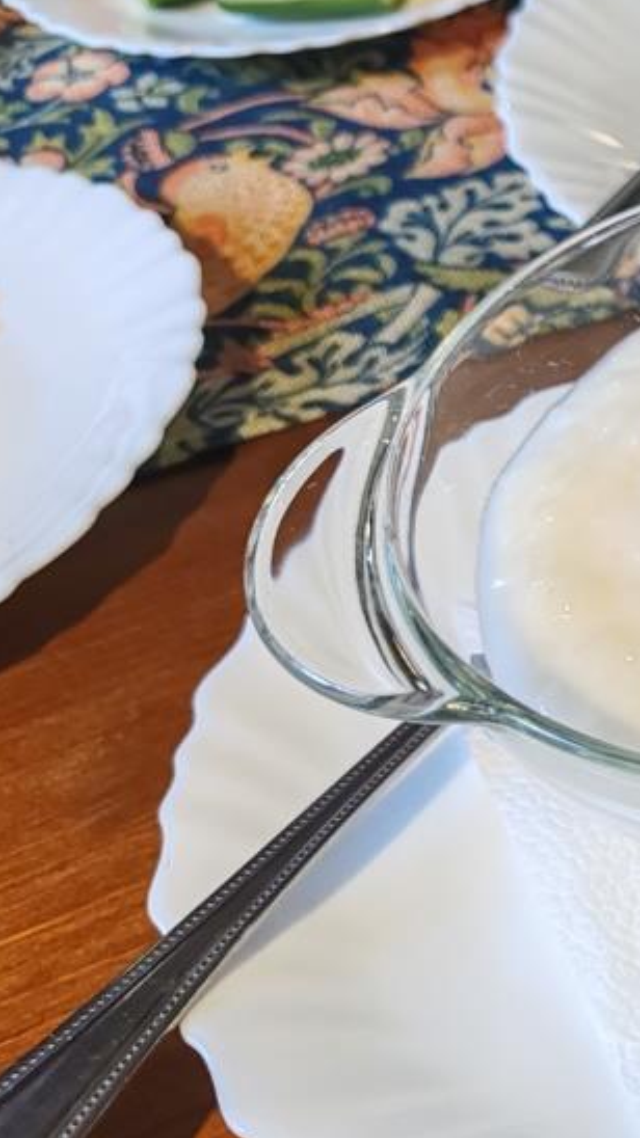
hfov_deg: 18.7
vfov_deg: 37.8
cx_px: 1022
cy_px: 478
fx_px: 1660
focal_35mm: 55
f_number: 1.9
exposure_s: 1/50
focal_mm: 6.12
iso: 1000
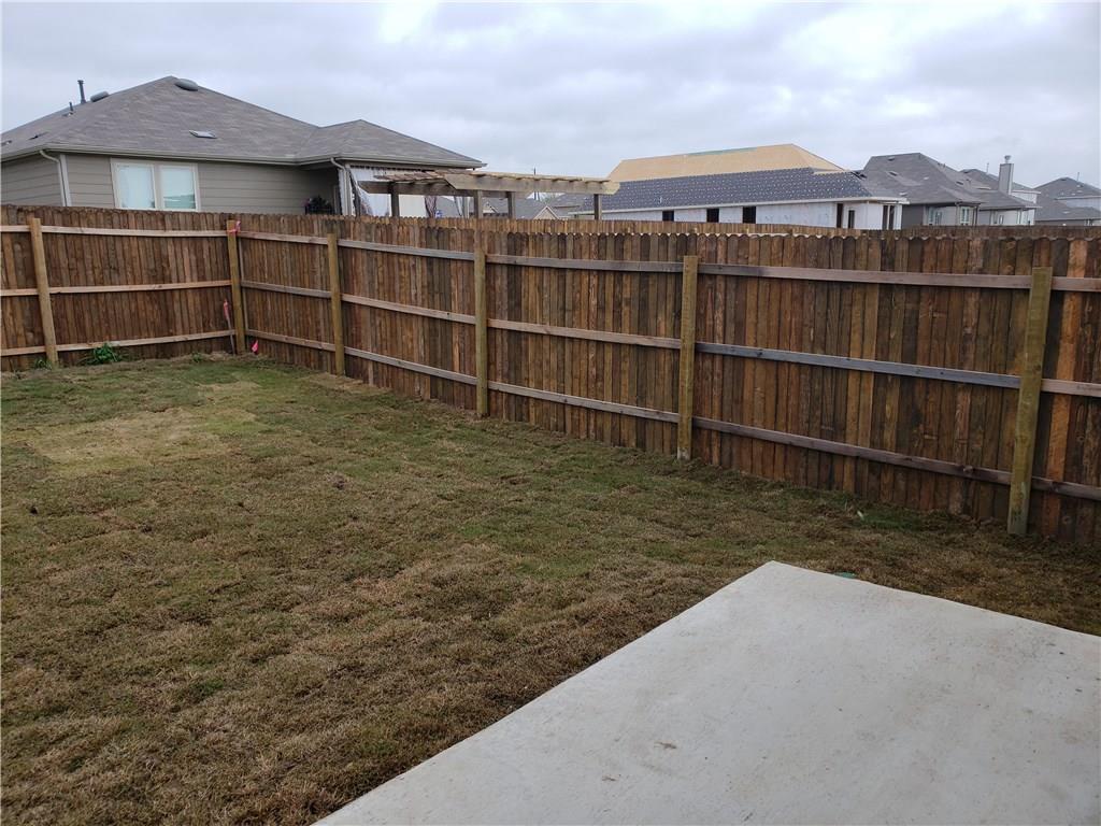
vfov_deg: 53.1
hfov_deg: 67.3
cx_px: 550
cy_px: 413
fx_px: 827
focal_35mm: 26
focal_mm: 4.3
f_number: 2.4
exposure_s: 1/581
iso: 50
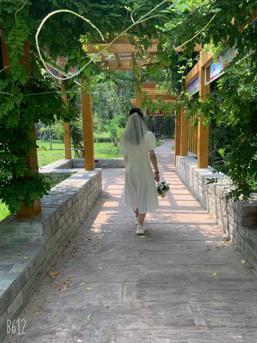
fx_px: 257
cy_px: 172
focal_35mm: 26
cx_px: 128
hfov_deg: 53.1
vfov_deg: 67.3
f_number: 1.8
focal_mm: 4.25
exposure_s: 1/616
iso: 25
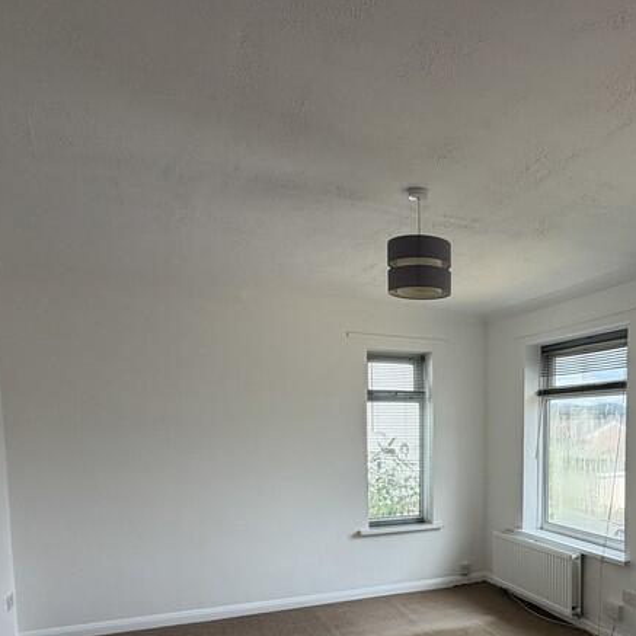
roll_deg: -0.5
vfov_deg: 52.9
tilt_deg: -5.8
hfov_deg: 53.1
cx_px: 479
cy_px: 485
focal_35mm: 29
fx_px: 603
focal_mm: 2.22
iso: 50
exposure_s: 1/204
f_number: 2.2
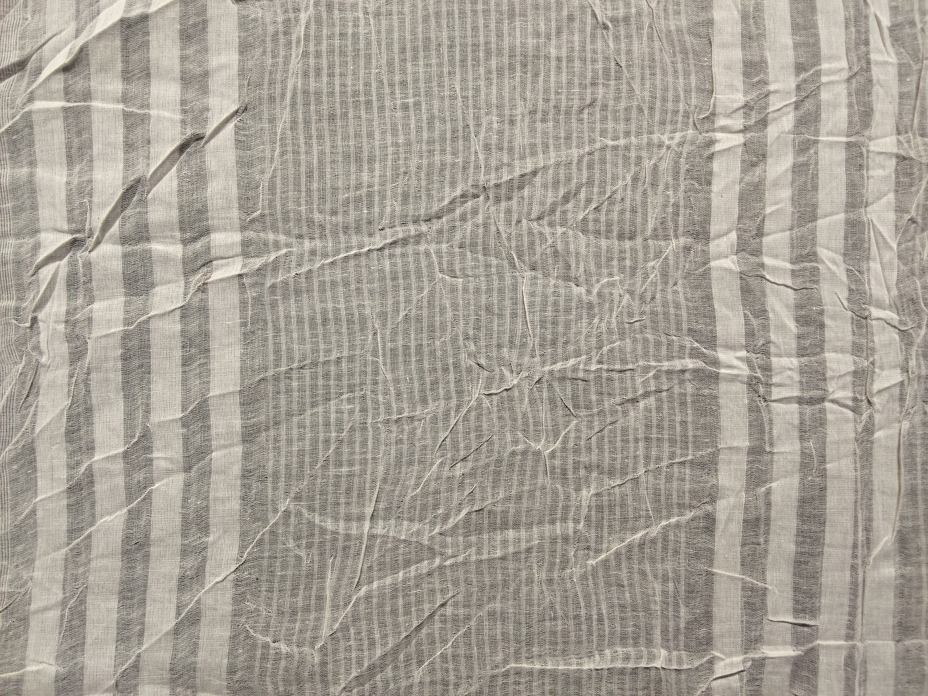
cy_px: 348
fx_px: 697
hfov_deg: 67.3
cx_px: 464
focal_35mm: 26
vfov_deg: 53.1
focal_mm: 2.78
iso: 125
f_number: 2
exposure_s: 1/100
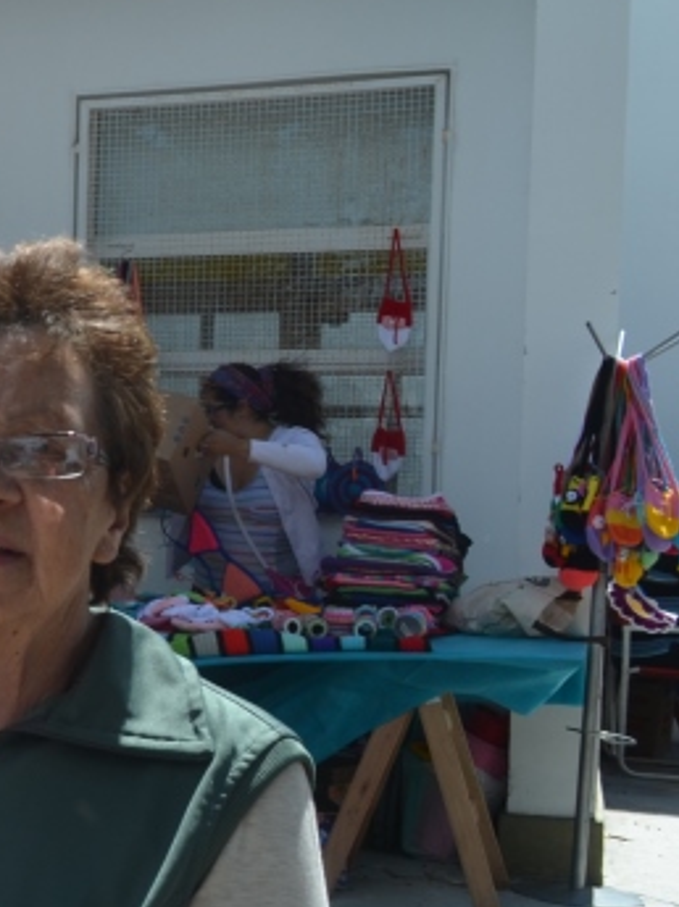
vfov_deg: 25.3
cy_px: 557
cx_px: -626
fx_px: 2018
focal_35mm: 77
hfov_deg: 15.7
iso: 125
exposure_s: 1/250
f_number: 8
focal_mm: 18
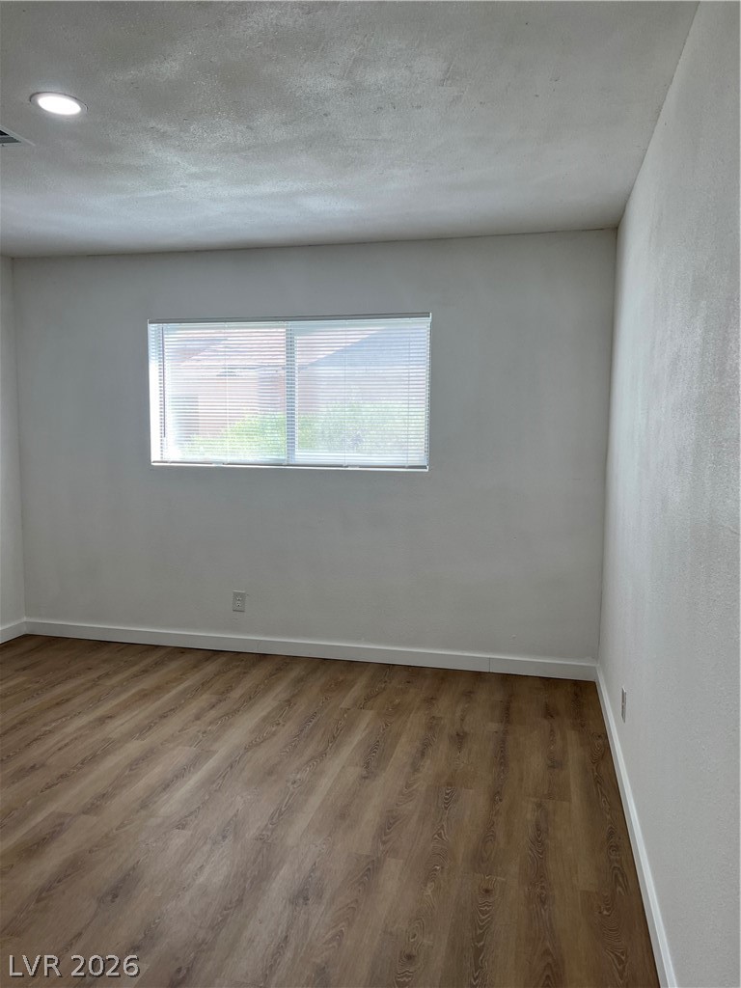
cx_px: 370
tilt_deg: -4.1
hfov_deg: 53.1
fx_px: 742
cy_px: 494
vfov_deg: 67.3
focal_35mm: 26
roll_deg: -1.0
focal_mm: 5.7
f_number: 1.5
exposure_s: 1/223
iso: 40
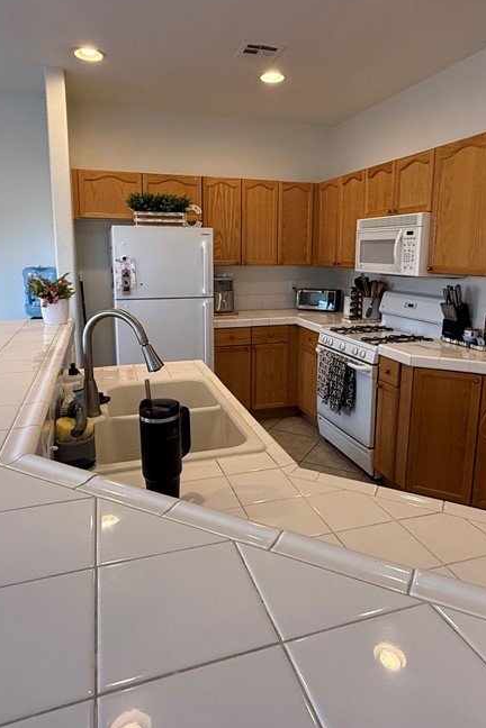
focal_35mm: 23
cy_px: 327
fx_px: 466
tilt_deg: -10.1
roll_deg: -0.7
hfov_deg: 55.1
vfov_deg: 75.9
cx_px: 256
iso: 250
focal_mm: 2.22
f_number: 2.2
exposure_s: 1/99
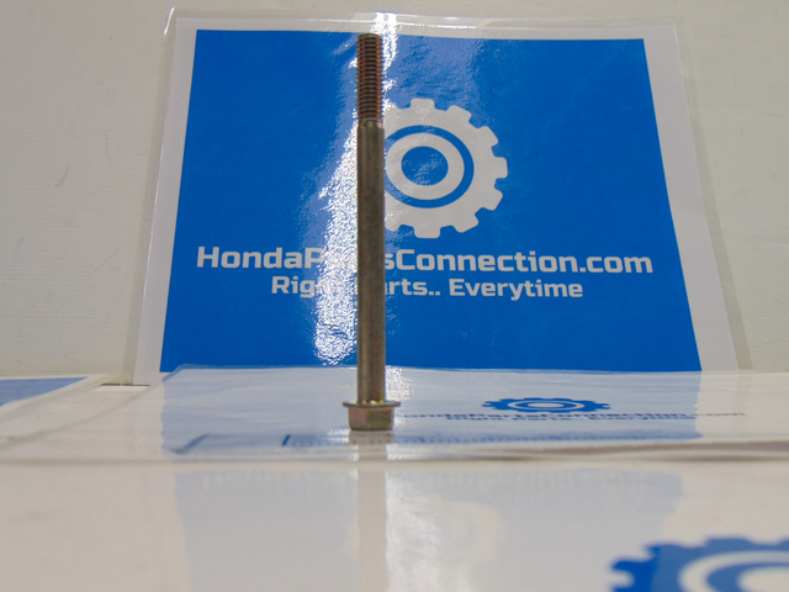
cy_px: 296
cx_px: 394
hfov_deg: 47.9
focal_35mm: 39
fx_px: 889
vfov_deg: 36.8
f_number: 3.3
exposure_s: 1/30
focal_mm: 6.9
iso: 80
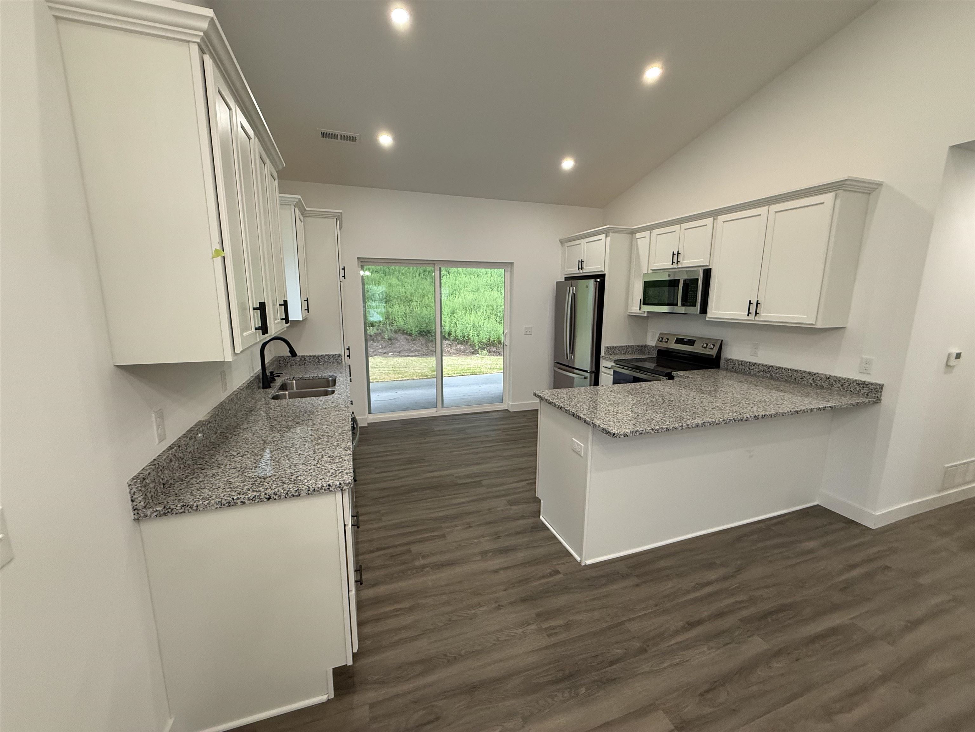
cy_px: 366
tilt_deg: -11.2
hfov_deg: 102.1
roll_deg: -0.2
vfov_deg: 85.7
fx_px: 394
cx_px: 488
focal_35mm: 14
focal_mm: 2.22
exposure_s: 1/120
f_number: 2.2
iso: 250
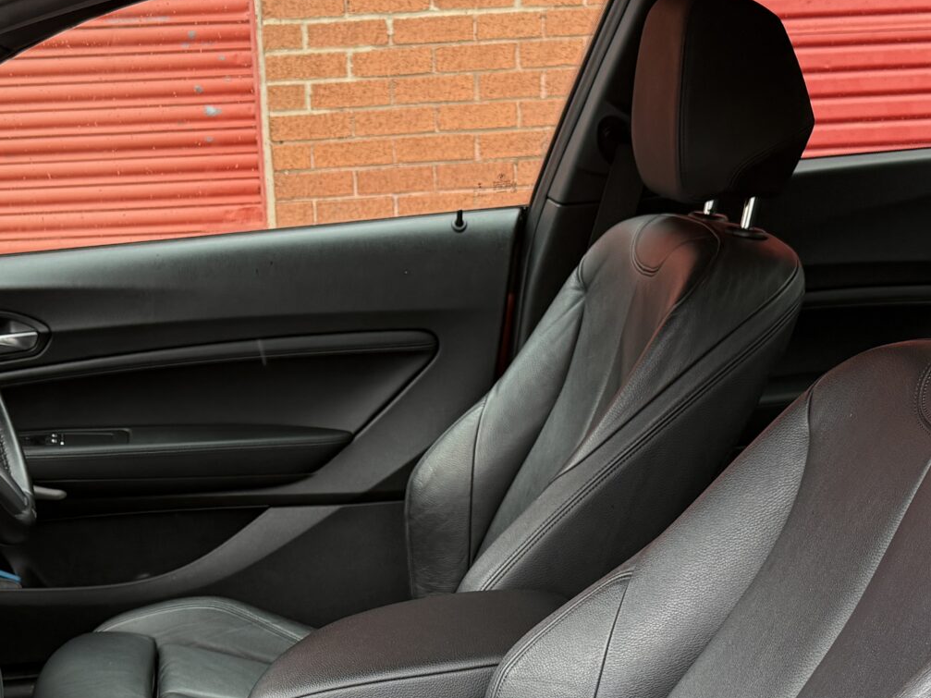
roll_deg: +2.4
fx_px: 1640
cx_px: 340
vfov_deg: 23.4
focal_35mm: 61
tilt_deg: -15.9
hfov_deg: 31.5
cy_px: 622
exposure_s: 1/212
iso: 160
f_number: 1.78
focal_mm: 6.76
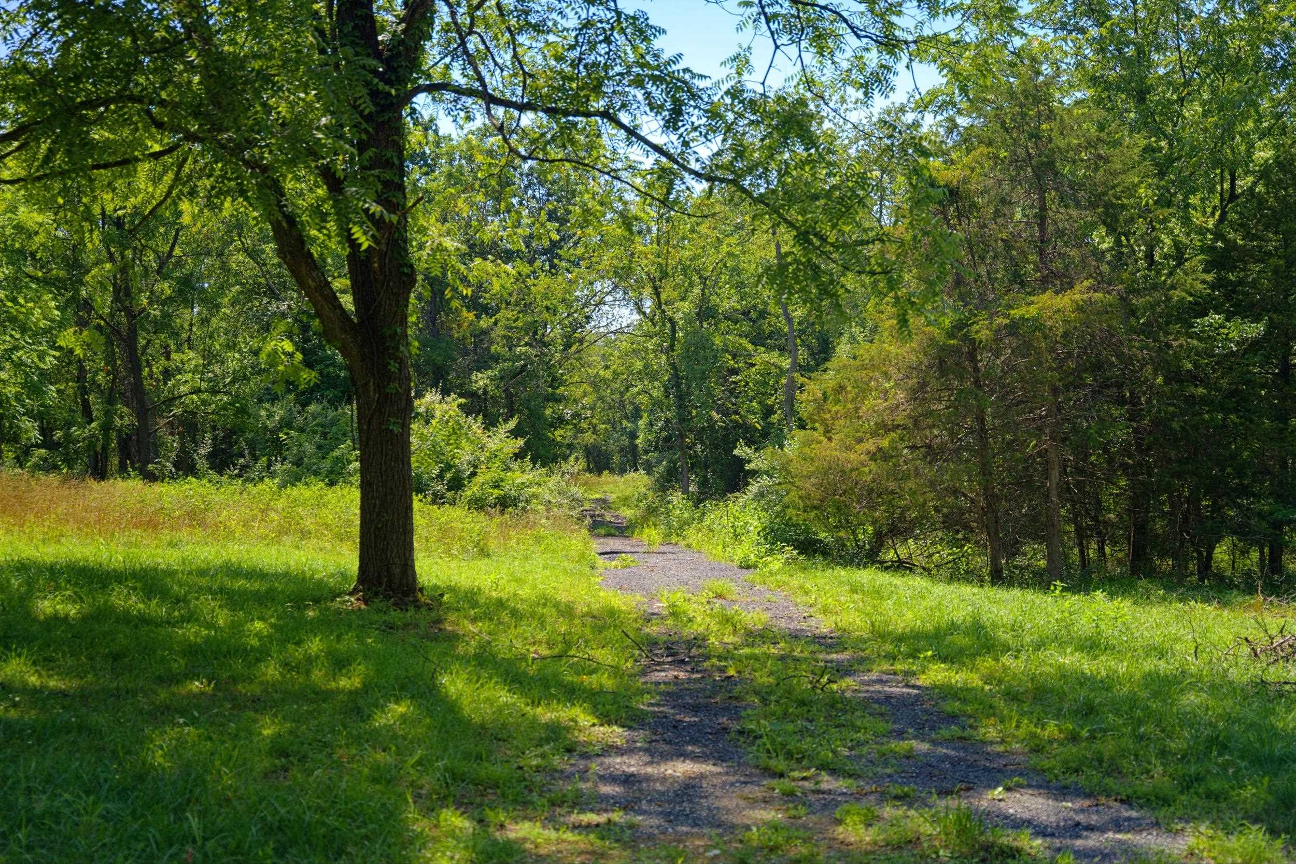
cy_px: 432
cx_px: 648
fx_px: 1620
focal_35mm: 45
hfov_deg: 43.6
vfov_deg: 29.9
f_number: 3.2
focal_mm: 45
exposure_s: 1/2000
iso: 800
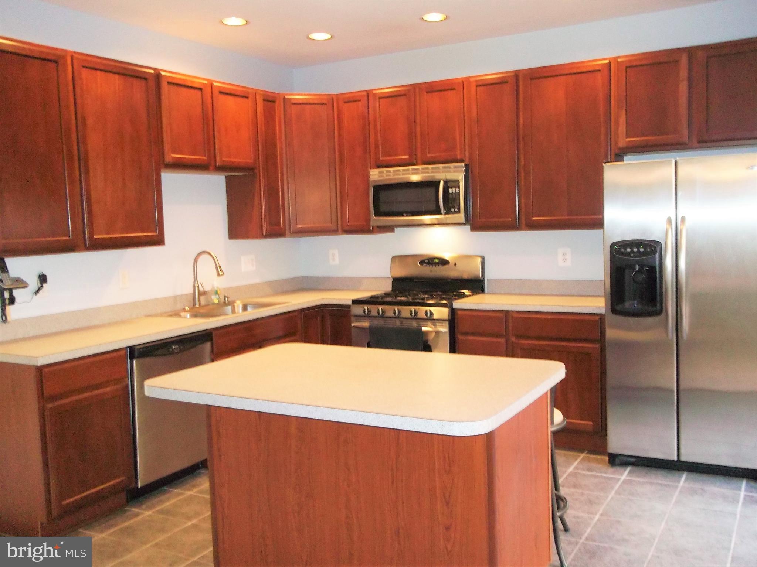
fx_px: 700
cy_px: 284
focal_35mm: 32
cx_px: 378
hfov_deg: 56.8
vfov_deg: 44.1
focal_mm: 5.7
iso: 320
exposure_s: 1/30
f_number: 2.9
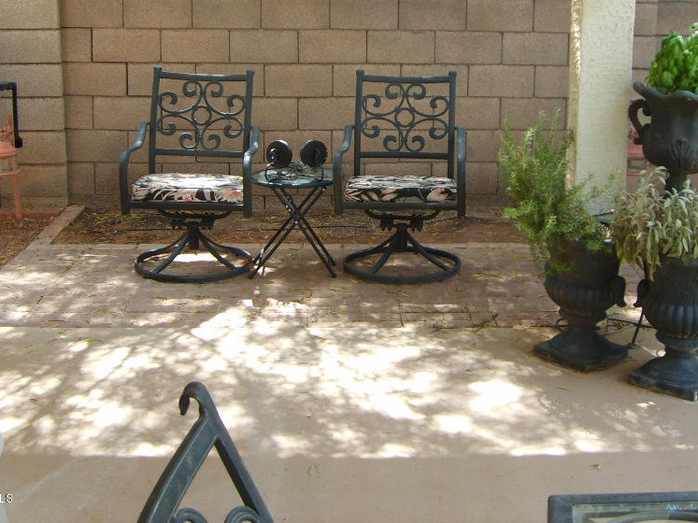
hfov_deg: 39.5
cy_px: 166
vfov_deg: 30.0
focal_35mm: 48
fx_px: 968
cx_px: 418
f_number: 2.8
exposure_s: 1/125
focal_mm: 5.8
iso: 50
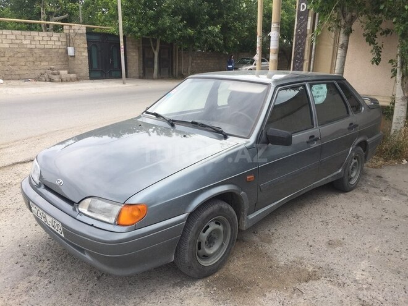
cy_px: 153
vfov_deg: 48.2
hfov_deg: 61.7
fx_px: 342
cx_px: 204
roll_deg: -1.8
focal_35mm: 29
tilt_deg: -16.0
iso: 32
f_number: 2.2
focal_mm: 4.15
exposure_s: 1/746
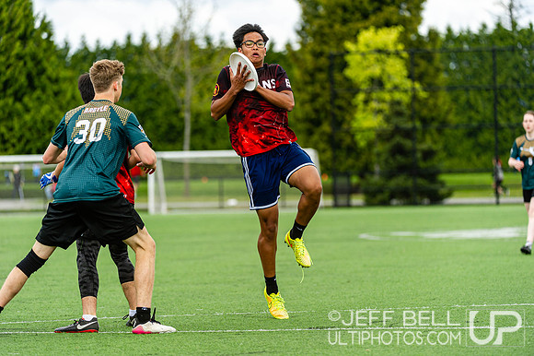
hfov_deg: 10.3
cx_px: 267
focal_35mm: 200
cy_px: 178
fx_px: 2965
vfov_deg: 6.9
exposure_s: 1/1600
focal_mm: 200
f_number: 4
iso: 640
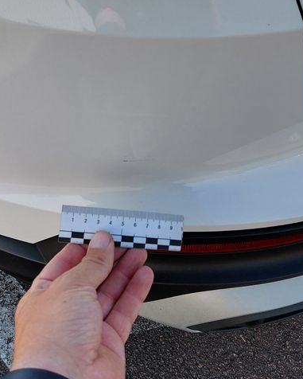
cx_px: 146
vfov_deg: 44.8
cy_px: 186
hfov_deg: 36.5
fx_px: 459
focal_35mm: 41
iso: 50
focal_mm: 4.69
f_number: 1.8
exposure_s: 1/1055
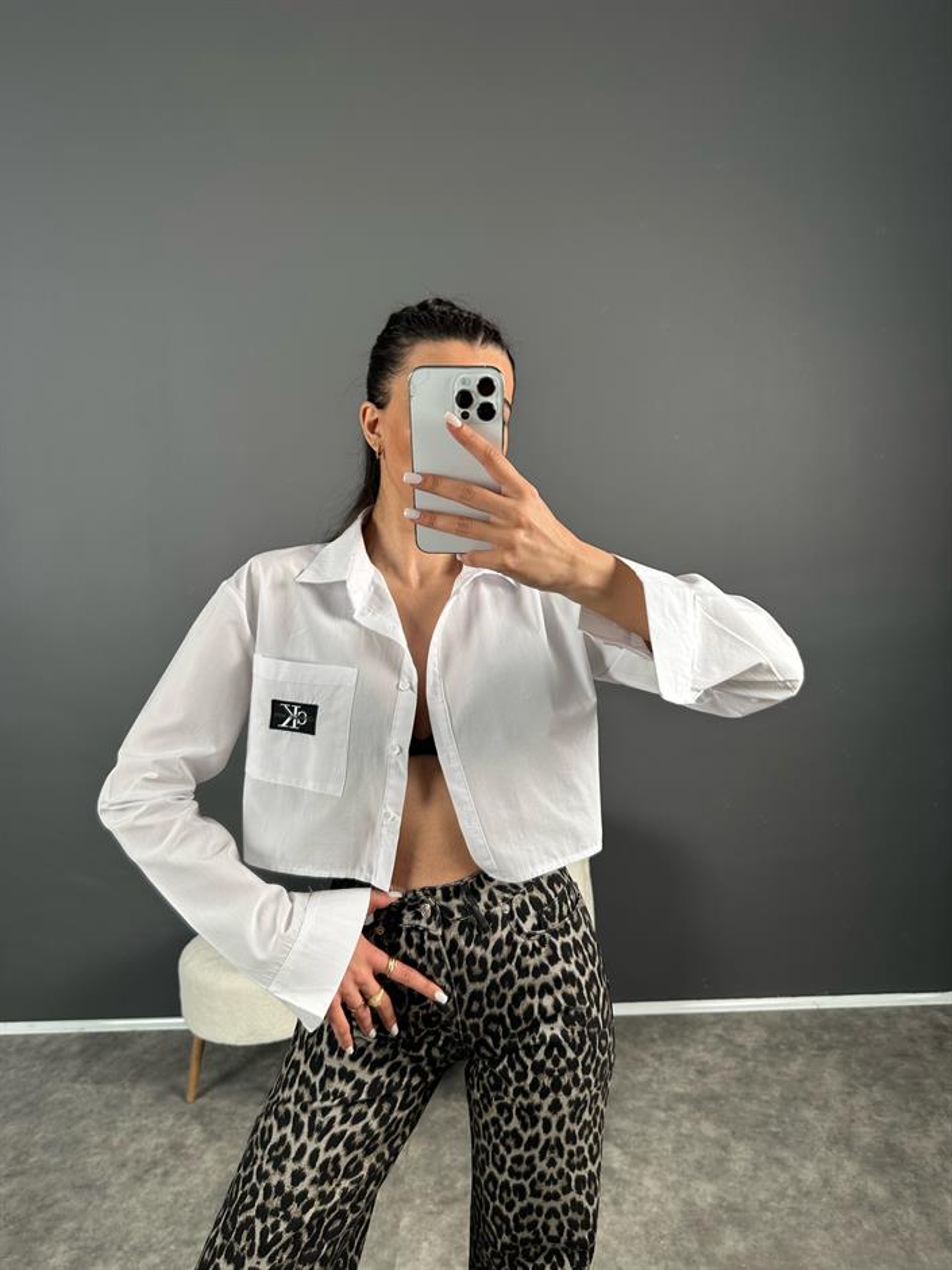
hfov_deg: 56.8
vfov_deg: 71.6
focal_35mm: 24
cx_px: 476
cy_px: 635
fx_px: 880
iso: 64
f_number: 1.78
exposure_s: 1/121
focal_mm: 6.86
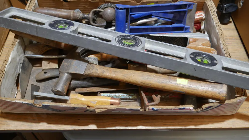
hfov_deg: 56.6
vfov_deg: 33.5
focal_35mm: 35
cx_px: 124
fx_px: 231
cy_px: 52
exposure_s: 1/60
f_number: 3.6
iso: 320
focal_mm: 16
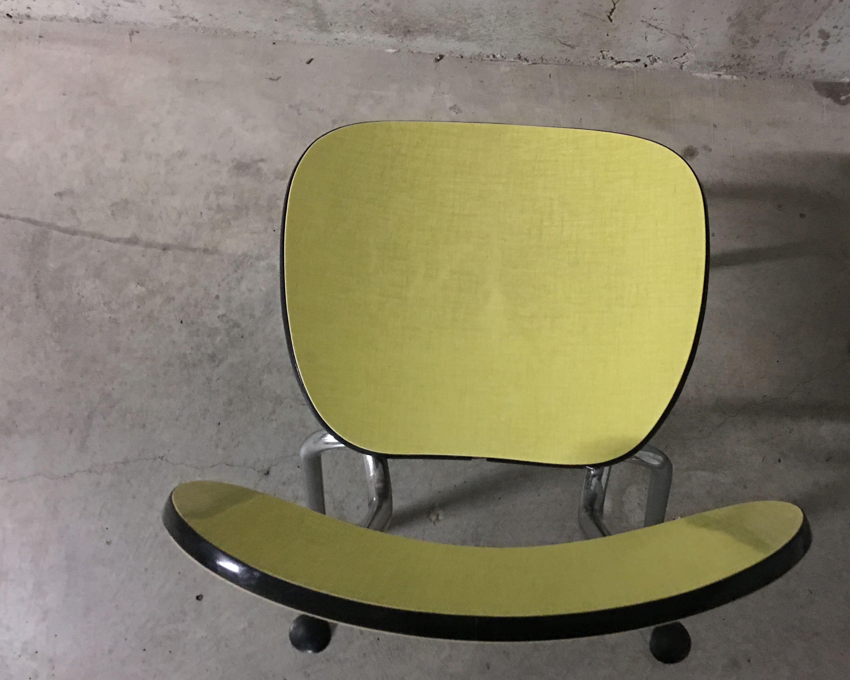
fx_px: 881
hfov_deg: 51.4
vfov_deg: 42.2
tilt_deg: -75.2
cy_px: 360
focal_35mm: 35
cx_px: 479
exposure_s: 1/4
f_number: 2.2
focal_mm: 4.15
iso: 125
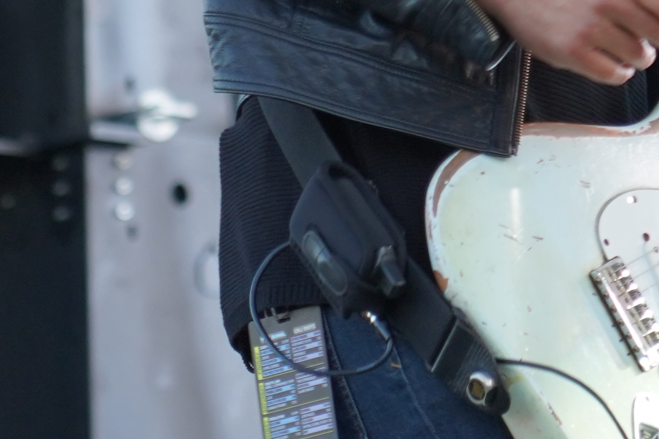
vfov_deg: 2.9
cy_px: -308
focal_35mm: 476
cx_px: 438
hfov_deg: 4.3
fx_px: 8711
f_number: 4
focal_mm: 105
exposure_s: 1/160
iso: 640
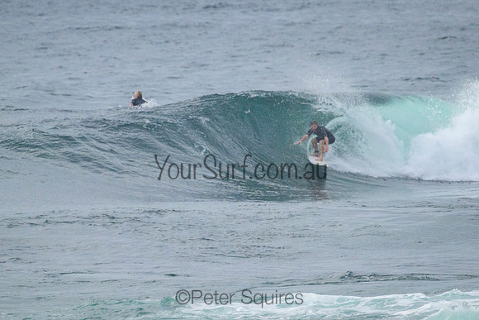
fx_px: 14635
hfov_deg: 1.9
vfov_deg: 1.3
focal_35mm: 1100
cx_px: 260
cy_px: 133
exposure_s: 1/2000
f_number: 11
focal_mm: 800
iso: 2200
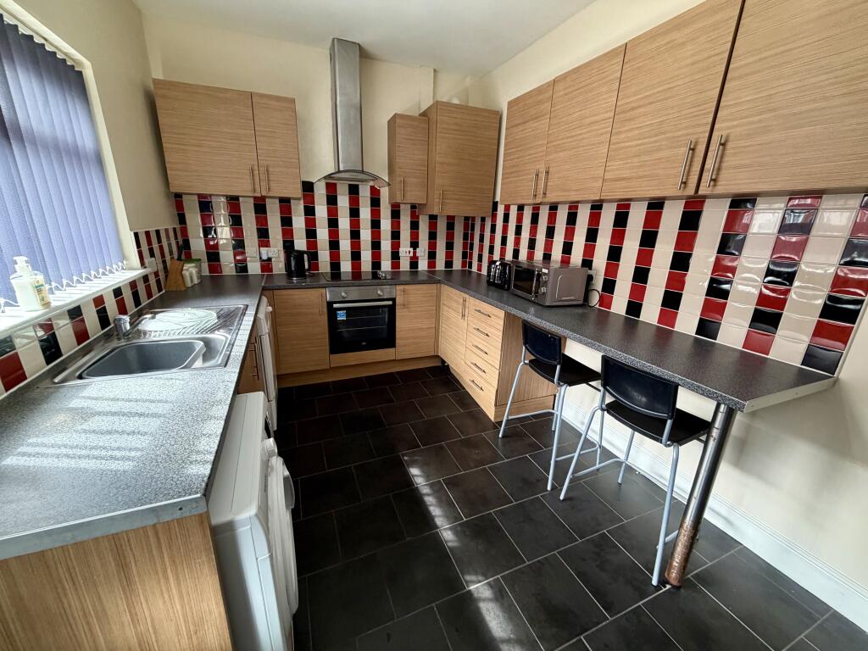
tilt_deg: -17.5
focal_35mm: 14
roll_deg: -1.2
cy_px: 326
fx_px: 351
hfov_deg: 102.1
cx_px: 434
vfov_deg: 85.7
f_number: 2.2
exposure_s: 1/100
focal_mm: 2.22
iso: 250
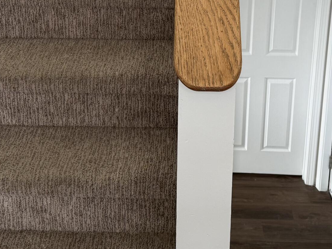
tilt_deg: -20.0
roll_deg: -0.3
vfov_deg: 21.9
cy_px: 13
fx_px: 623
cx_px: 153
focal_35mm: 65
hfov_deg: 29.8
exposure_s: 1/120
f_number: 1.78
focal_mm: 6.76
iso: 200
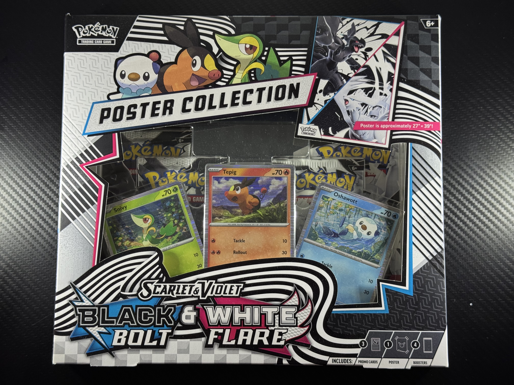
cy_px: 192
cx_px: 257
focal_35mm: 48
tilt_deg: -83.5
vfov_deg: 30.3
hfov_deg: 39.7
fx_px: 713
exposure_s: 1/62
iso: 100
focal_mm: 6.76
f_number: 1.78
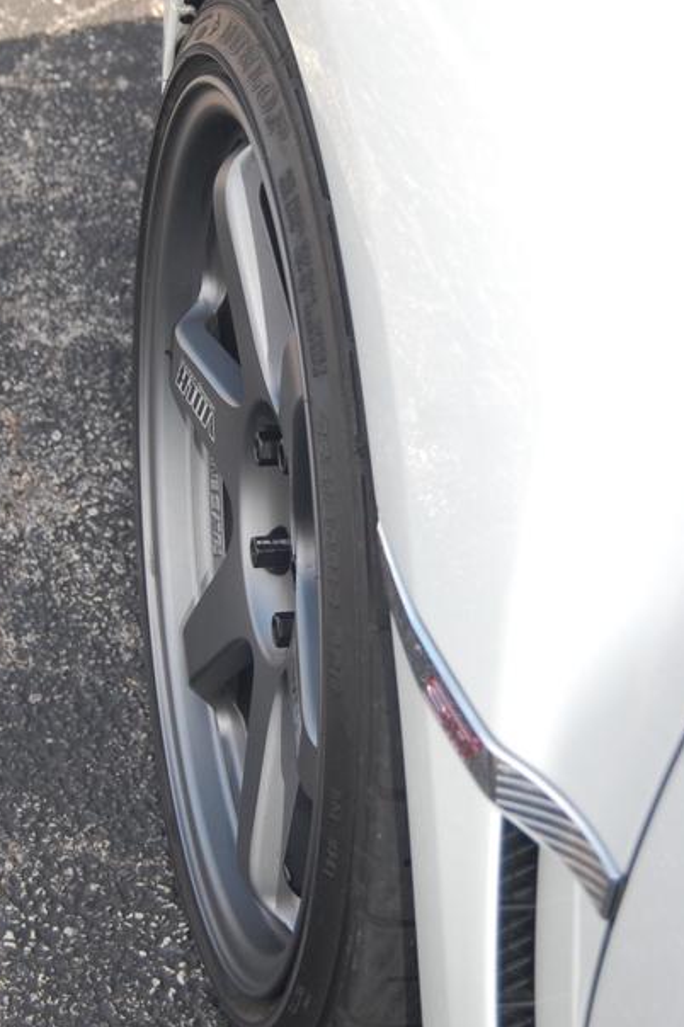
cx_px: 171
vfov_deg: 25.7
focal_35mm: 79
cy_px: 432
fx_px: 2250
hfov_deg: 17.2
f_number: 4.5
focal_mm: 31
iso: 400
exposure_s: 1/320
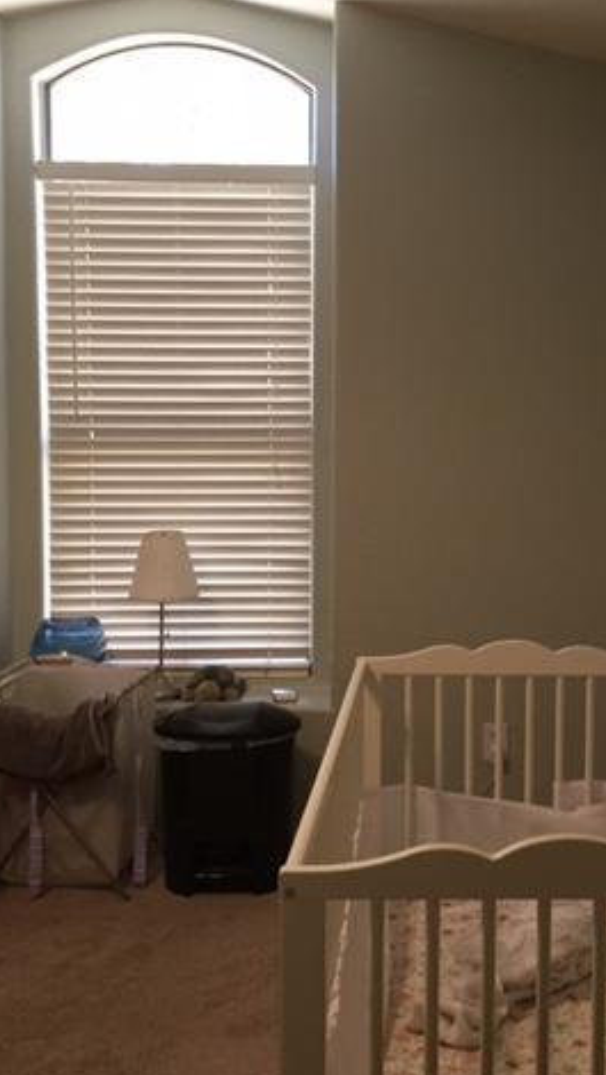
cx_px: 469
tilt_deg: -3.4
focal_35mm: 43
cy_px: 540
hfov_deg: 27.3
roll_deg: -0.6
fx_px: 1226
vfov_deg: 47.3
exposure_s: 1/30
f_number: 2.2
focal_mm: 4.15
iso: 160
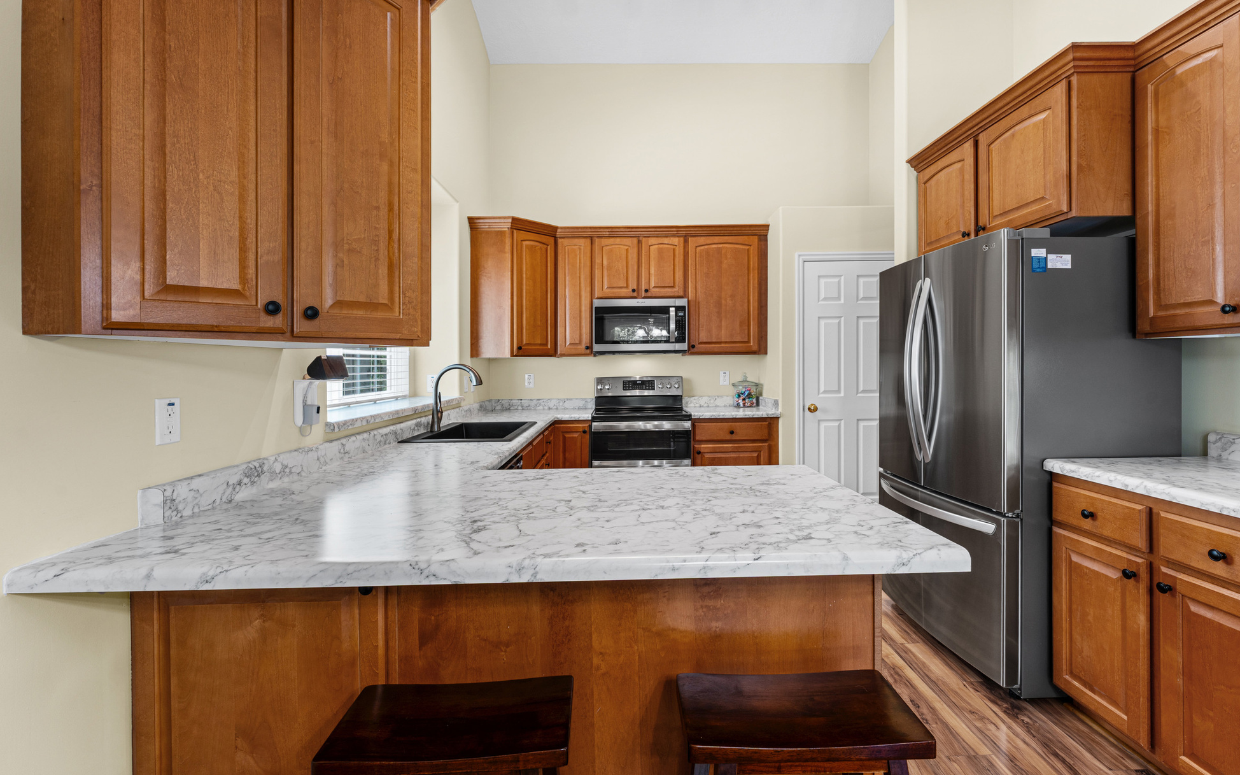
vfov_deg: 74.7
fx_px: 507
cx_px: 632
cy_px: 359
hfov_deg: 101.5
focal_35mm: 15
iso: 250
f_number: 9
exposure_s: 1/3
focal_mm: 14
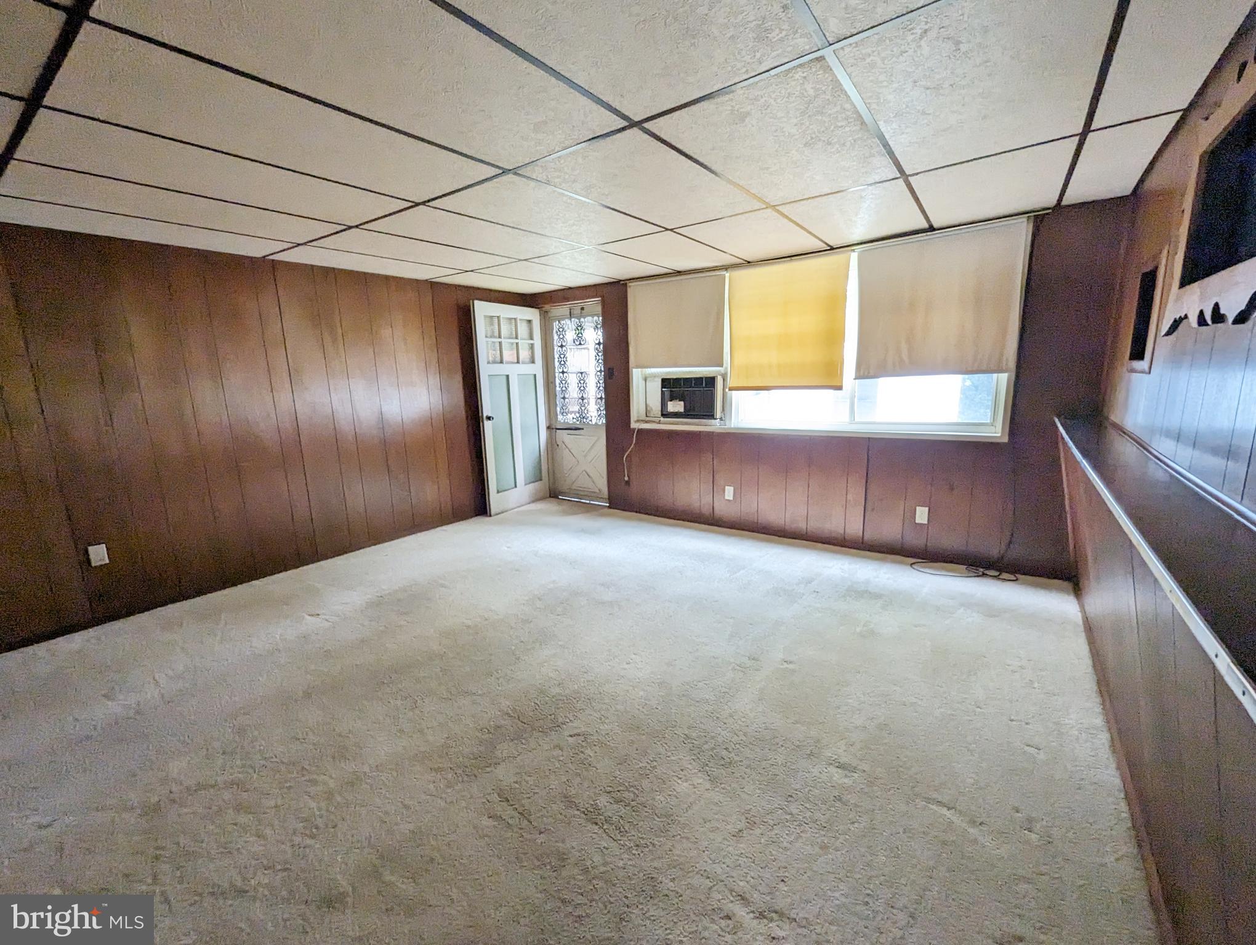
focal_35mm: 13
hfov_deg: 106.1
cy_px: 472
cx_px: 628
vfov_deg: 90.1
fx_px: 472
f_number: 2.2
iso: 460
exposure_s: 1/63.3
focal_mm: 1.95
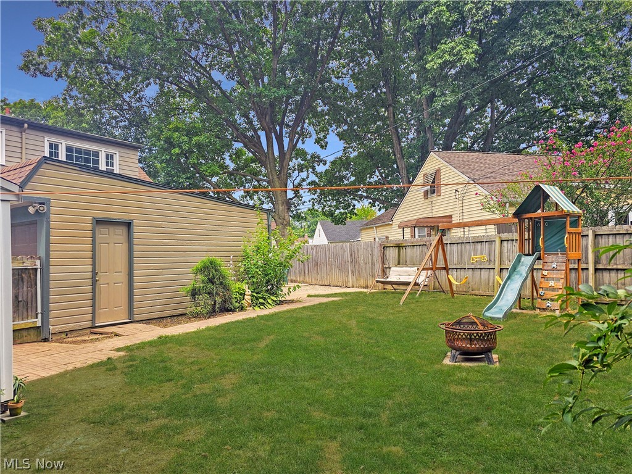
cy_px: 237
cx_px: 316
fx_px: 420
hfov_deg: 73.9
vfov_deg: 58.9
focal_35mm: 23
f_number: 1.7
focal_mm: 6.3
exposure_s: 1/526
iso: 16
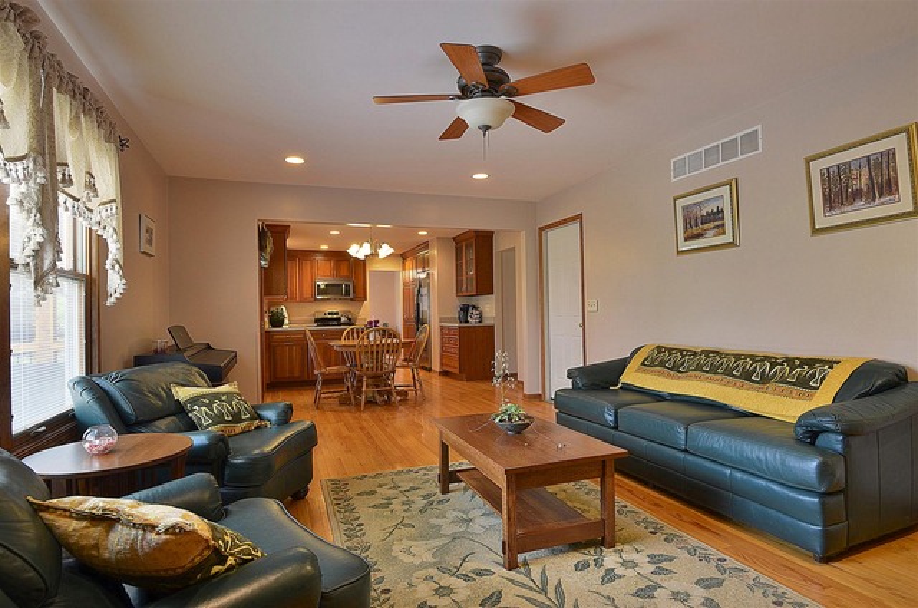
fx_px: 458
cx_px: 459
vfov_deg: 67.2
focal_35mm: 18
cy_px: 304
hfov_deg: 90.1
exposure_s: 1/2
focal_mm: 12
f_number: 8
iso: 200
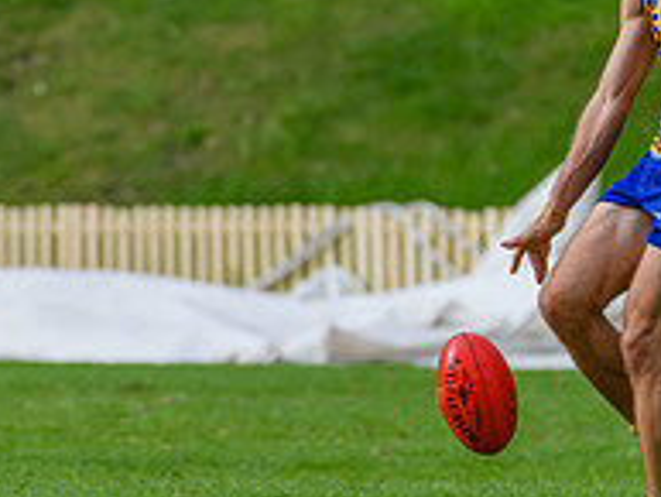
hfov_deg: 1.7
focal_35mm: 1156
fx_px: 22088
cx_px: 573
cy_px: 211
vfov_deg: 1.3
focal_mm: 380
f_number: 6
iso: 800
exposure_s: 1/1600
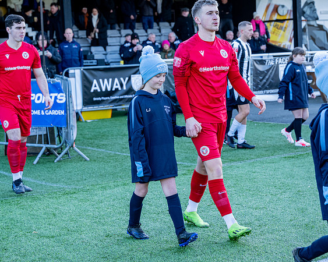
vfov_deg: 19.4
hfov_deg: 24.2
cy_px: 131
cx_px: 197
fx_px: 765
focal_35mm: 79
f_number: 5
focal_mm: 70
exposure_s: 1/400
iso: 1000
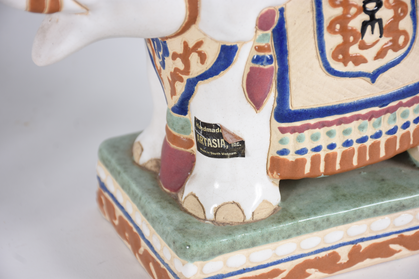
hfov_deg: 15.2
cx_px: 210
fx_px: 1571
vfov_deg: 10.2
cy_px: 140
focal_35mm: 135
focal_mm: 90
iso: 160
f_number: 7.1
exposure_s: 1/50
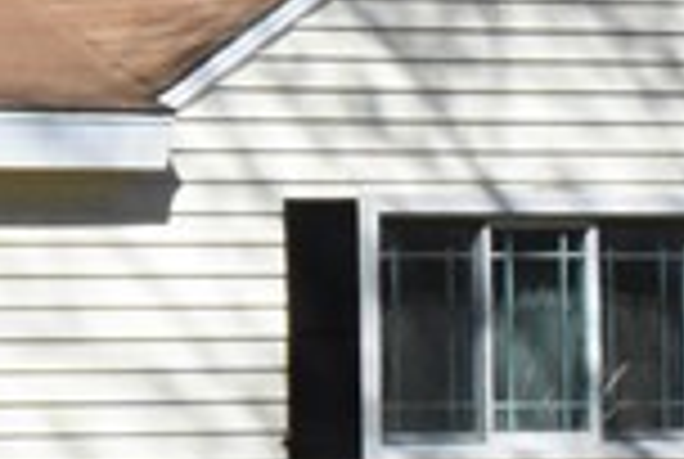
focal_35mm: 289
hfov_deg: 6.7
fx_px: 5493
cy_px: 68
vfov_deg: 4.8
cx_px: -1107
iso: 5000
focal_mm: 27
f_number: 22
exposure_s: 1/2000
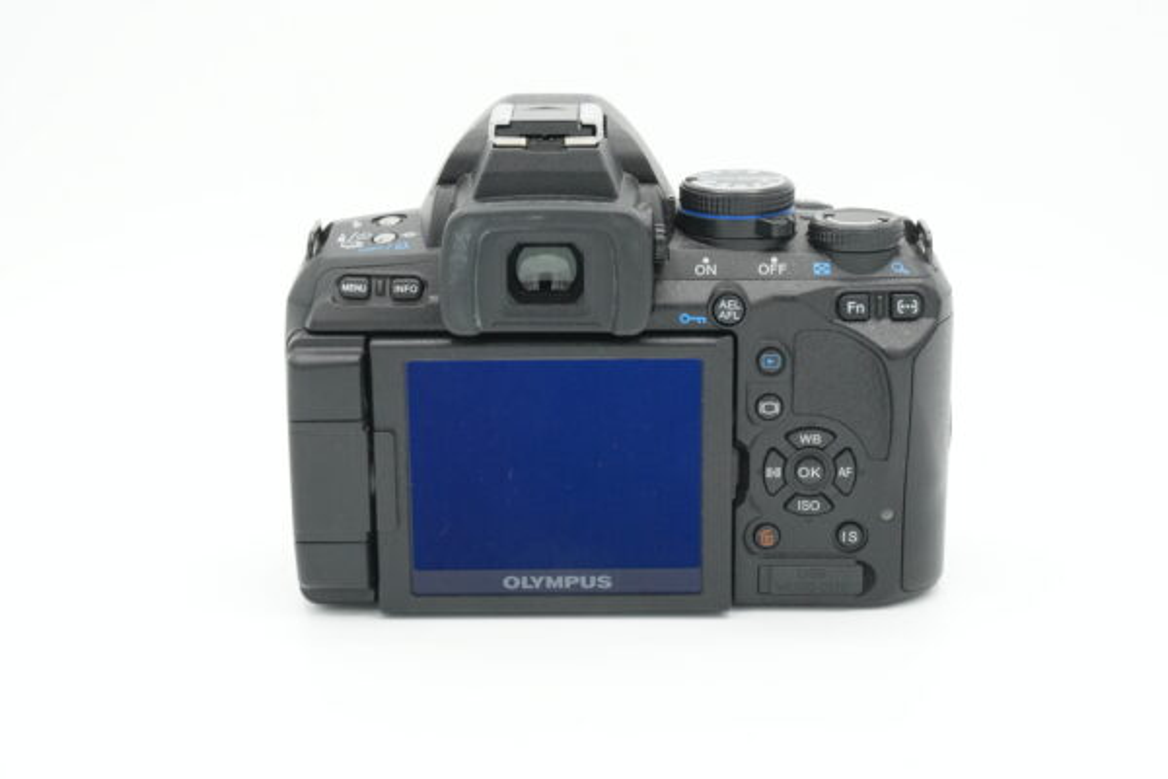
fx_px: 2141
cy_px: 390
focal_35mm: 66
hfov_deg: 30.5
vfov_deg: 20.6
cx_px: 584
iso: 2000
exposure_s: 1/250
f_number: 13
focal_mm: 44
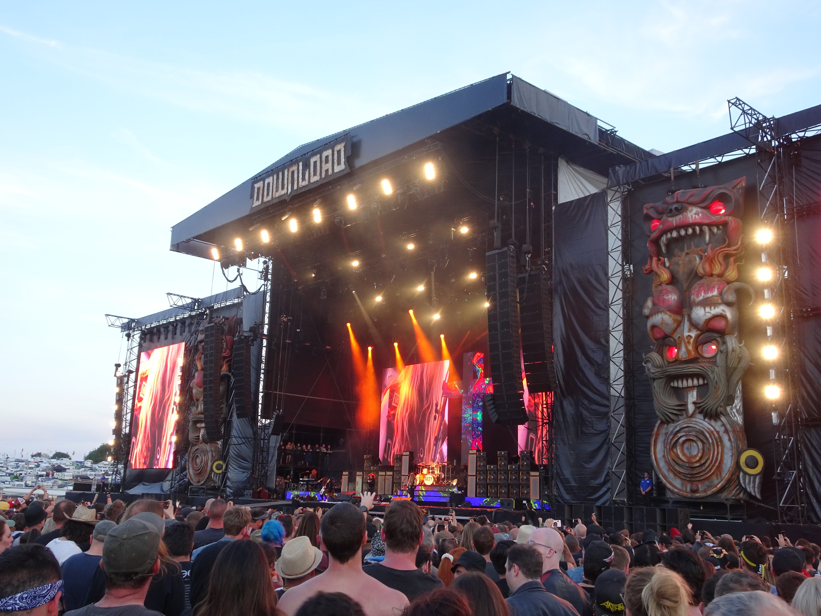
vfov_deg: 42.9
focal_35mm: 33
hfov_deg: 55.4
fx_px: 783
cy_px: 308
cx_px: 410
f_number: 4
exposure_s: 1/40
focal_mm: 5.61
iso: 125
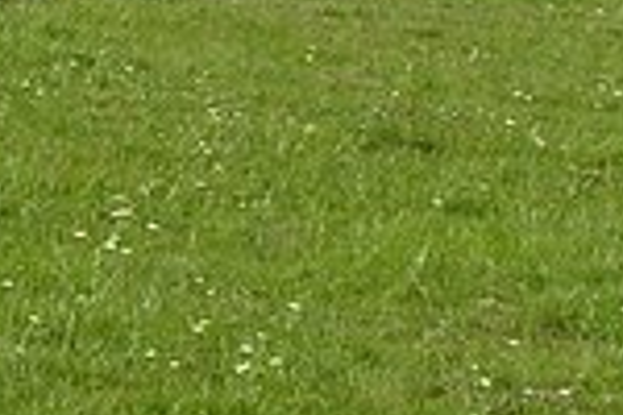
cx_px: -253
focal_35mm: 219
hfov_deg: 9.2
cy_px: -521
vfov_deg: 6.1
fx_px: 3790
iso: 80
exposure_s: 1/350
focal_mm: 7.8
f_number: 6.3
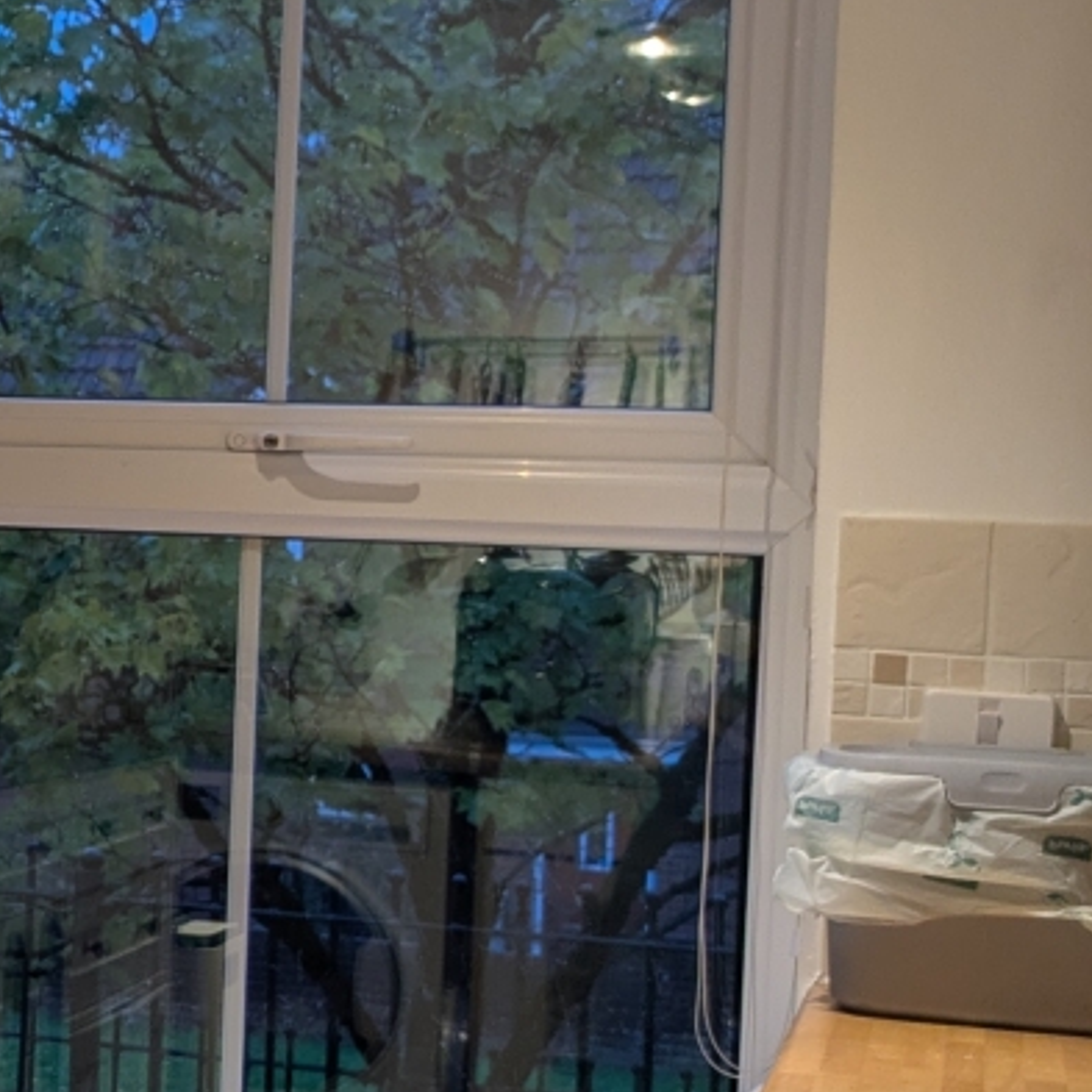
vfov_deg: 19.3
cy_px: 532
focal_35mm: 90
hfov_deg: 16.3
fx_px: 3212
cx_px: -870
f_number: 1.89
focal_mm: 5.43
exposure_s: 1/25
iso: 95
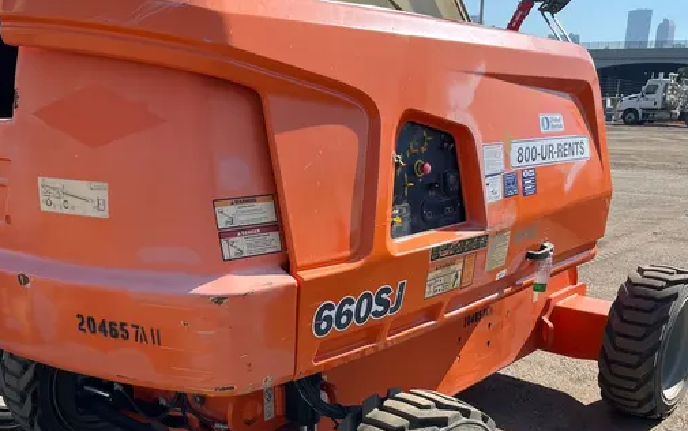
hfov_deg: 49.3
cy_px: 357
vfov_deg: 31.1
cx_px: 357
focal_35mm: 40
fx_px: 750
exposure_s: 1/1923
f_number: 1.6
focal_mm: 5.1
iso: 50
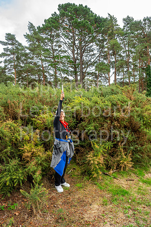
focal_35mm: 24
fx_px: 151
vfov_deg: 73.7
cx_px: 76
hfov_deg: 53.1
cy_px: 114
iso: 400
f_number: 5.6
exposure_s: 1/320
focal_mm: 24
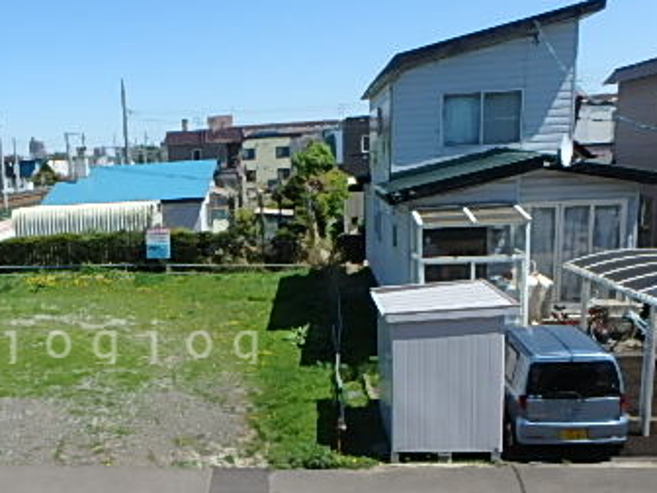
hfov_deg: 44.6
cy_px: 340
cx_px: 135
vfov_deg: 35.5
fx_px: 759
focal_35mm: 40
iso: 125
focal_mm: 3.7
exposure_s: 1/400
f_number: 6
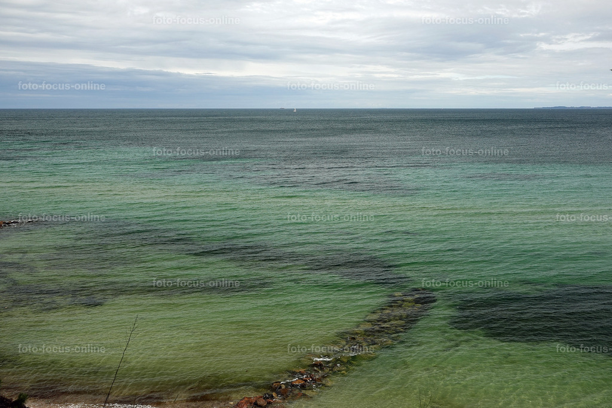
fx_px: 629
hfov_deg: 51.9
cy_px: 204
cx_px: 306
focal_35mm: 37
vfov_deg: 36.0
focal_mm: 13.7
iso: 100
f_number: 4
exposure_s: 1/400
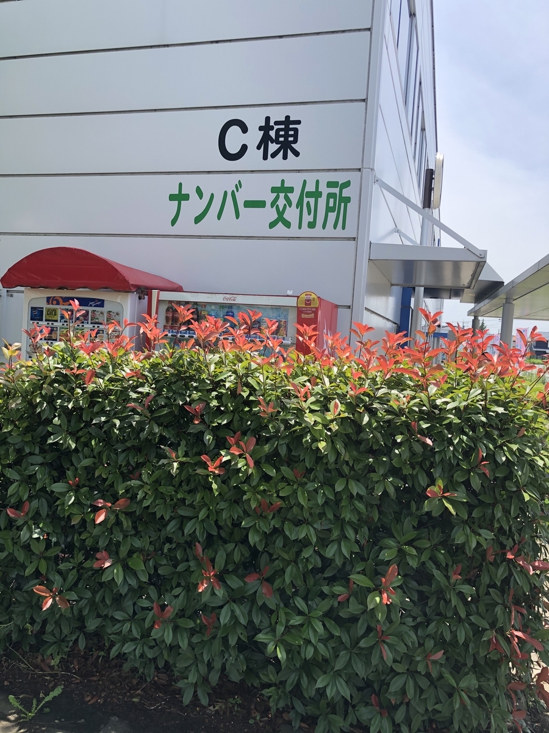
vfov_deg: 63.4
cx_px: 274
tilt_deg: -3.6
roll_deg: -3.8
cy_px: 366
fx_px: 592
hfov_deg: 49.7
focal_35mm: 28
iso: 20
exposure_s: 1/759
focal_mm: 4
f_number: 1.8
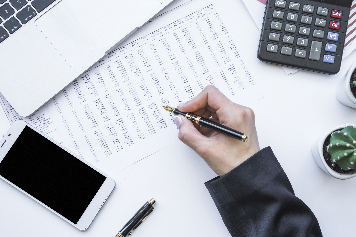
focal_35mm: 43
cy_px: 118
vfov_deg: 31.2
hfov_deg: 45.4
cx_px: 178
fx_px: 425
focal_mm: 43
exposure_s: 1/5
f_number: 8
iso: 100
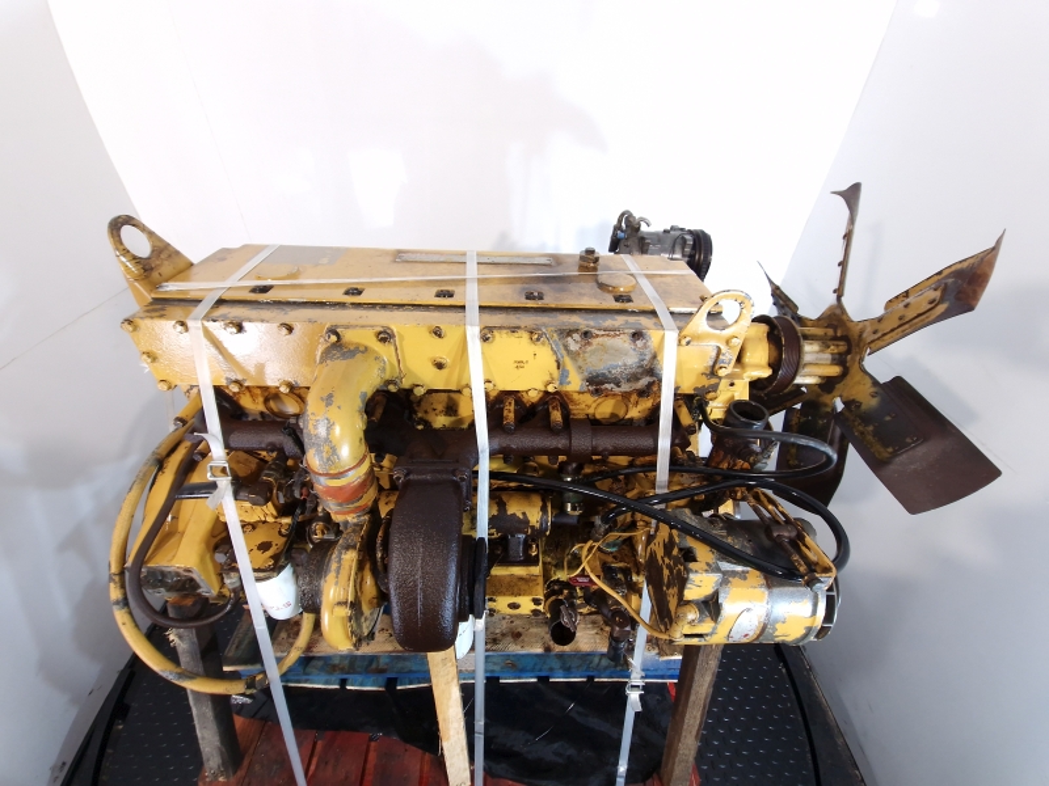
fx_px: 394
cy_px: 393
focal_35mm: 13
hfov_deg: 106.2
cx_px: 524
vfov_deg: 89.9
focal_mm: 2.2
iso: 100
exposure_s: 1/33
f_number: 2.2
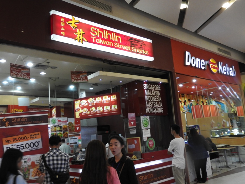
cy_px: 92
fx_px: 234
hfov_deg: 55.3
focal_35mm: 33
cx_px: 122
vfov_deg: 43.0
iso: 400
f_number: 3.6
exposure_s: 1/30
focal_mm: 5.9
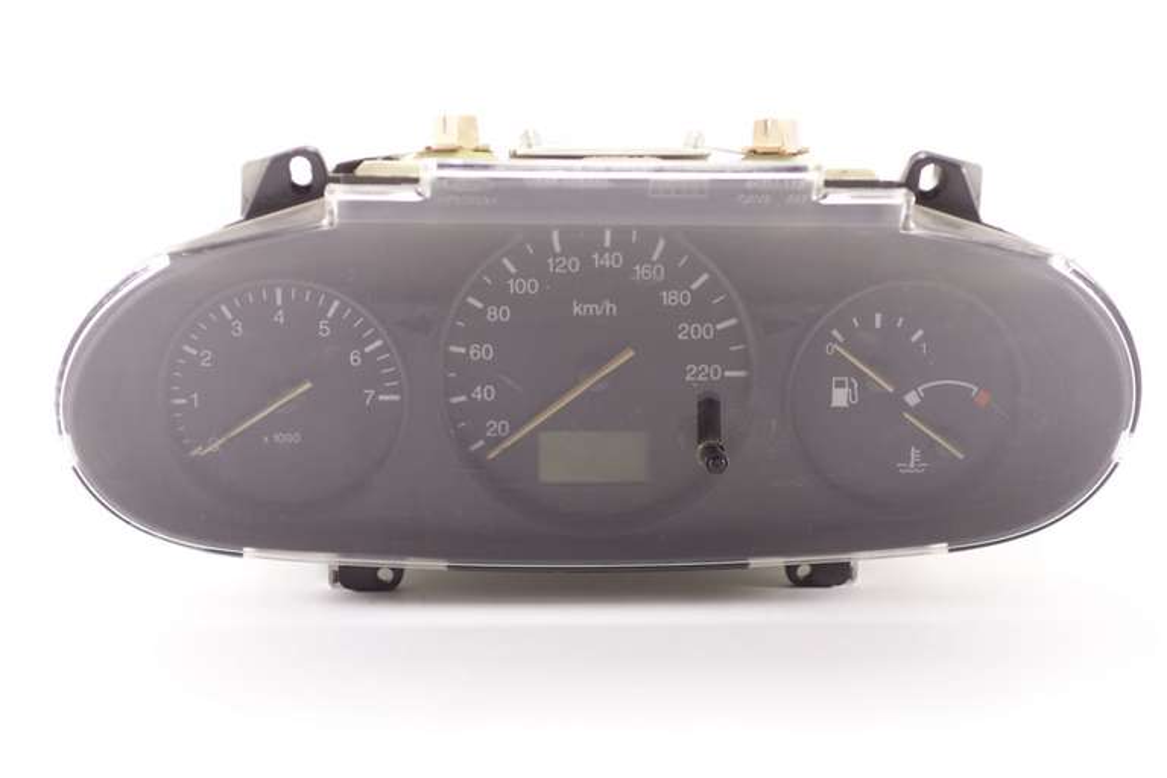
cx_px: 584
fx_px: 1815
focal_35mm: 56
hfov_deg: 35.6
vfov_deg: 24.2
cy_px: 389
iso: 500
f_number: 3.5
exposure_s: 1/60
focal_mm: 20.85
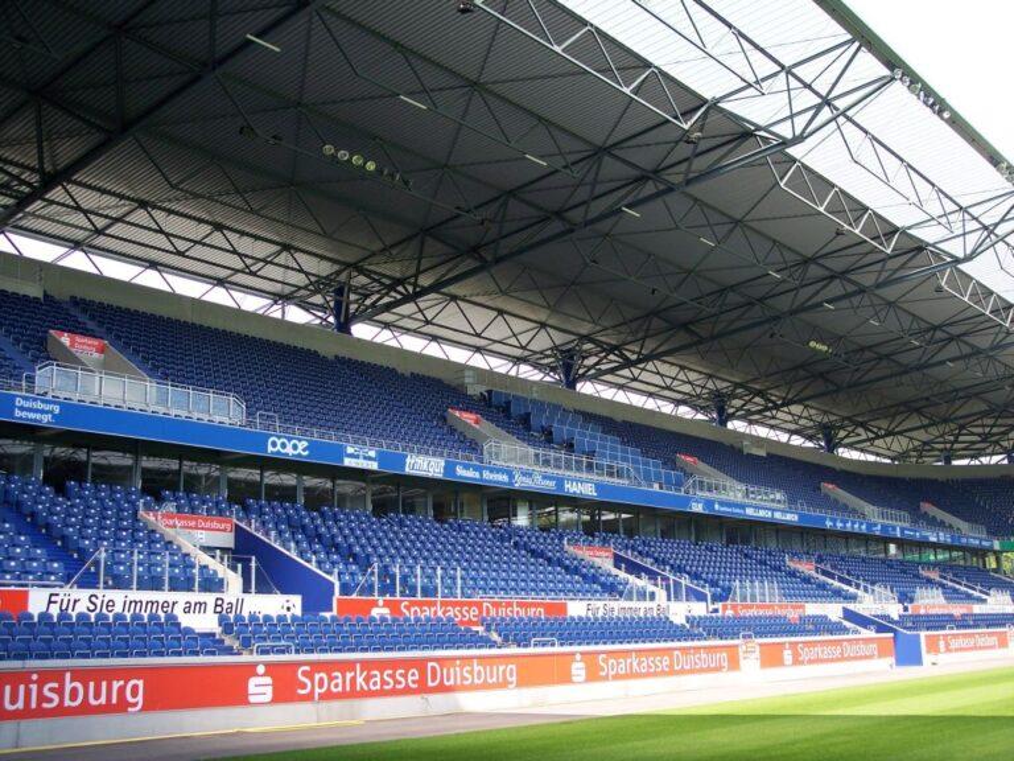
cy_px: 380
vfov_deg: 36.8
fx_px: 1142
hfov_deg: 47.9
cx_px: 507
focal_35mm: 39
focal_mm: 8
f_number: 3.4
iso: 100
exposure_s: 1/250
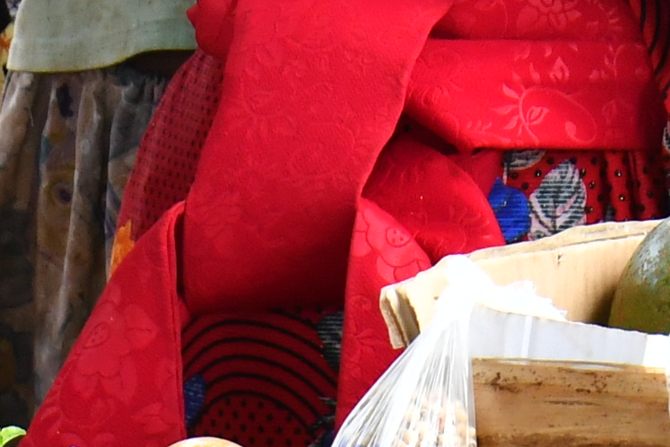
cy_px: -159
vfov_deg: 3.9
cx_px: 746
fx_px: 6551
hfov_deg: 5.8
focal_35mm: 352
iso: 800
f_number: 6.3
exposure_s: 1/200
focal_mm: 42
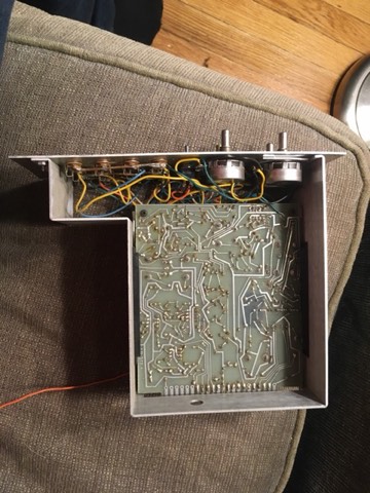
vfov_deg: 61.7
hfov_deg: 48.2
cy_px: 246
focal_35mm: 29
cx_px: 185
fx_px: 413
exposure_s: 1/30
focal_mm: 4.15
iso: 100
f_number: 2.2
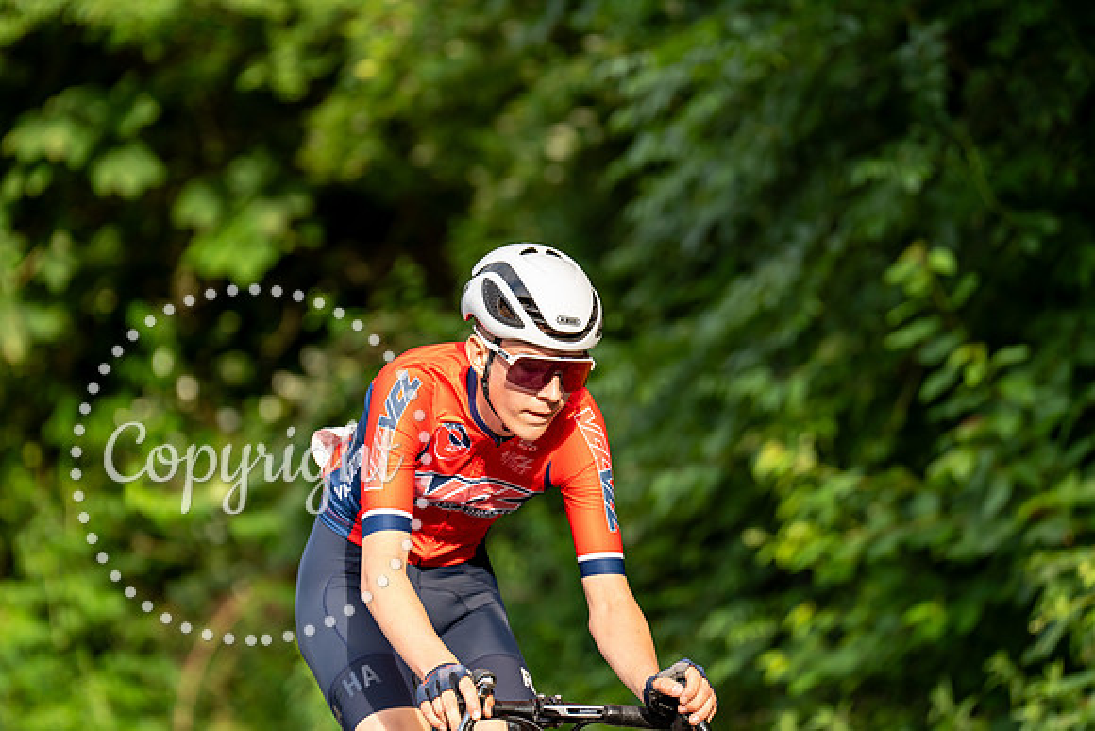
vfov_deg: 6.9
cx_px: 548
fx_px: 6084
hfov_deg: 10.3
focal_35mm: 200
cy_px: 366
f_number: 3.5
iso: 400
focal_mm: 200
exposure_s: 1/800
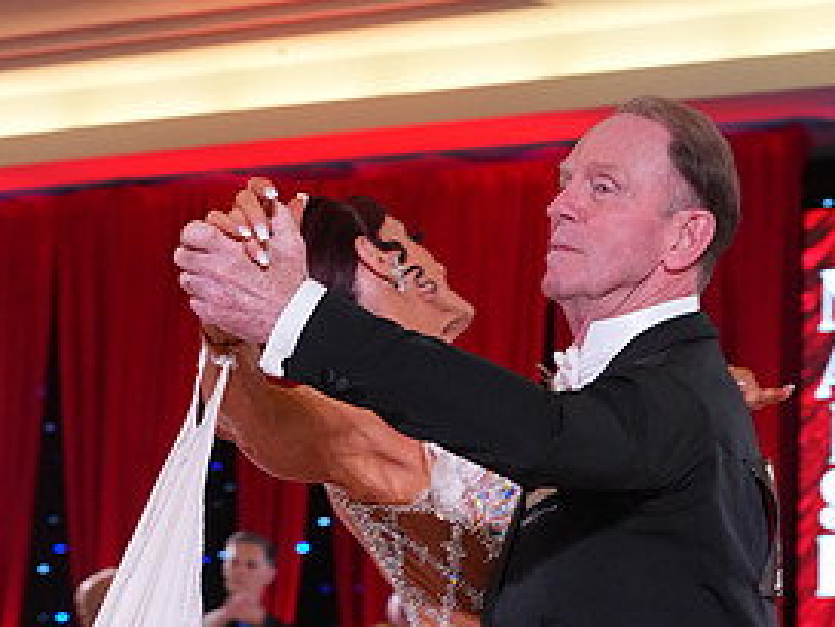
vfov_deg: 10.1
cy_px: 863
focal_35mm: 143
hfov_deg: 13.8
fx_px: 3451
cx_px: 479
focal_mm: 70
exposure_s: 1/250
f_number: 5.6
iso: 3200
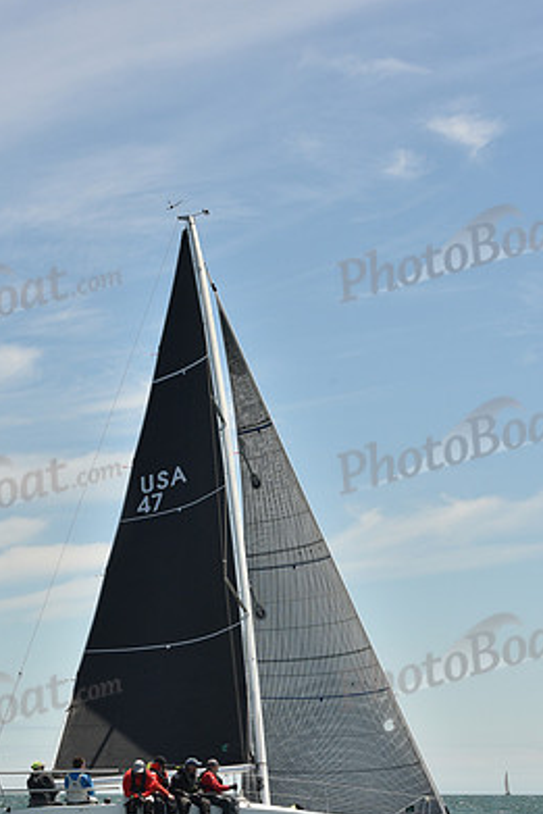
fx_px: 2848
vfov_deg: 16.2
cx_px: 230
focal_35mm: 126
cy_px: 579
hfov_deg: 10.9
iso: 320
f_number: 11
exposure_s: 1/800
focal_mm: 85
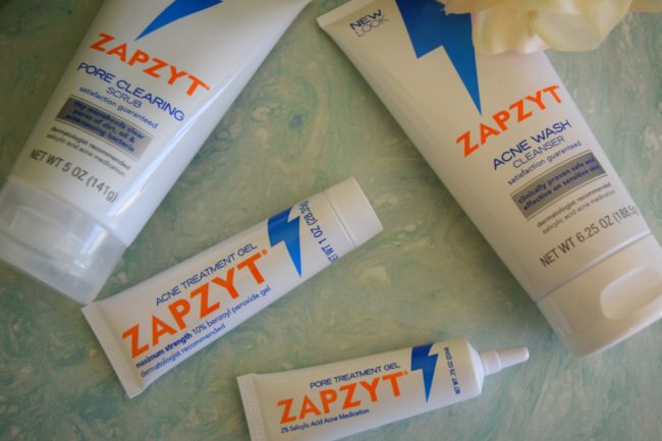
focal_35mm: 44
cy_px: 220
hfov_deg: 45.0
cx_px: 331
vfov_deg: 30.8
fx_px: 800
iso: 1000
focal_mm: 29
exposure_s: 1/125
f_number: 4.2
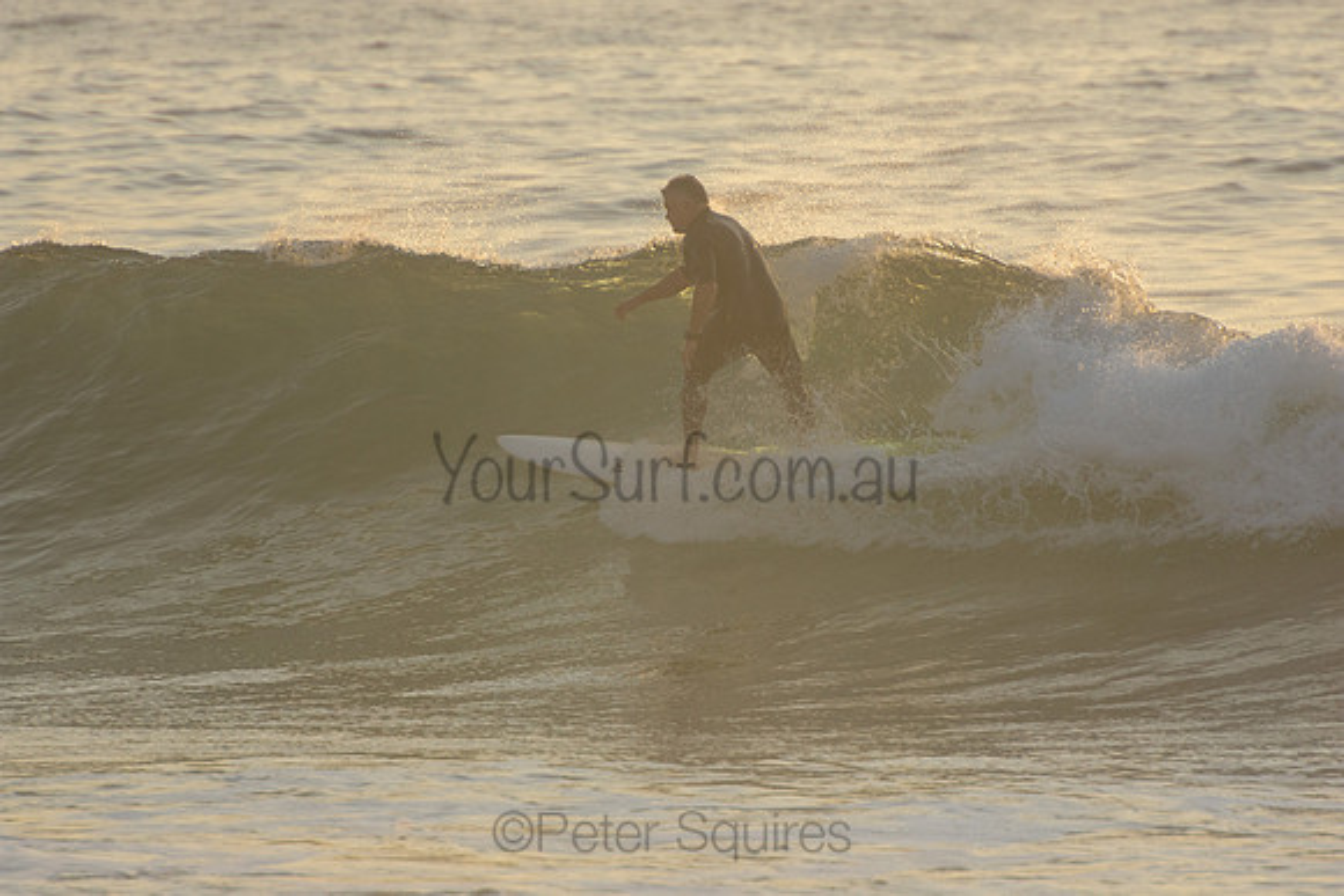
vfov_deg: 2.3
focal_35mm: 600
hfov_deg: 3.4
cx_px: 672
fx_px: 22404
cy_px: 448
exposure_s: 1/800
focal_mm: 400
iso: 250
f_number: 5.6
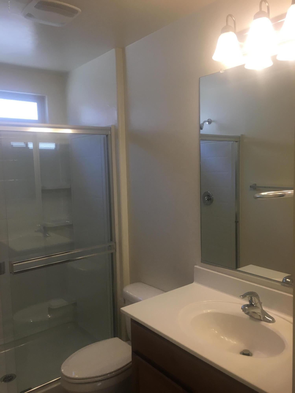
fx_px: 330
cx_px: 148
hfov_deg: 48.2
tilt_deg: -4.3
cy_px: 196
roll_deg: +1.5
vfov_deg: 61.7
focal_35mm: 29
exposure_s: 1/30
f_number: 2.2
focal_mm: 4.15
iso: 32
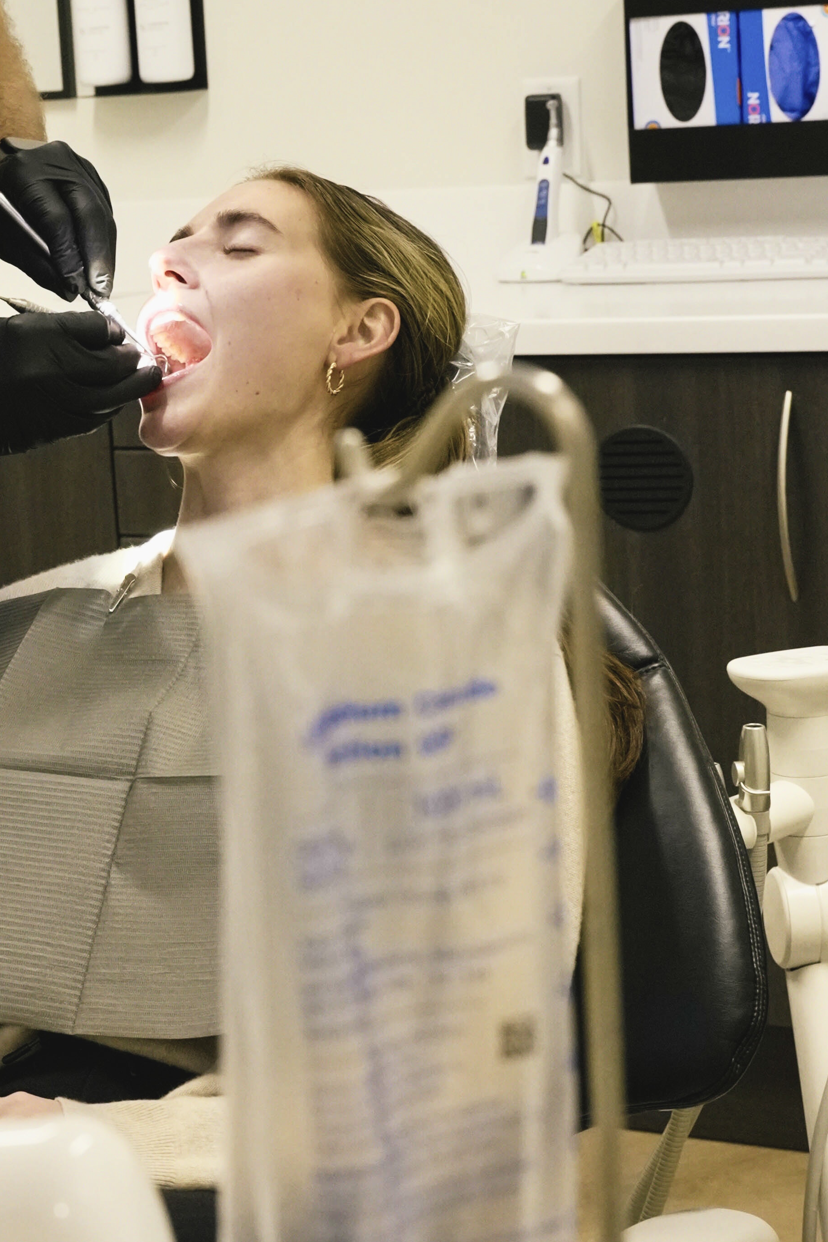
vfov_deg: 23.4
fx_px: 3001
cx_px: -70
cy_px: 581
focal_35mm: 87
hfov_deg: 15.3
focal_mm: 34
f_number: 5.6
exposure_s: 1/180
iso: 12800
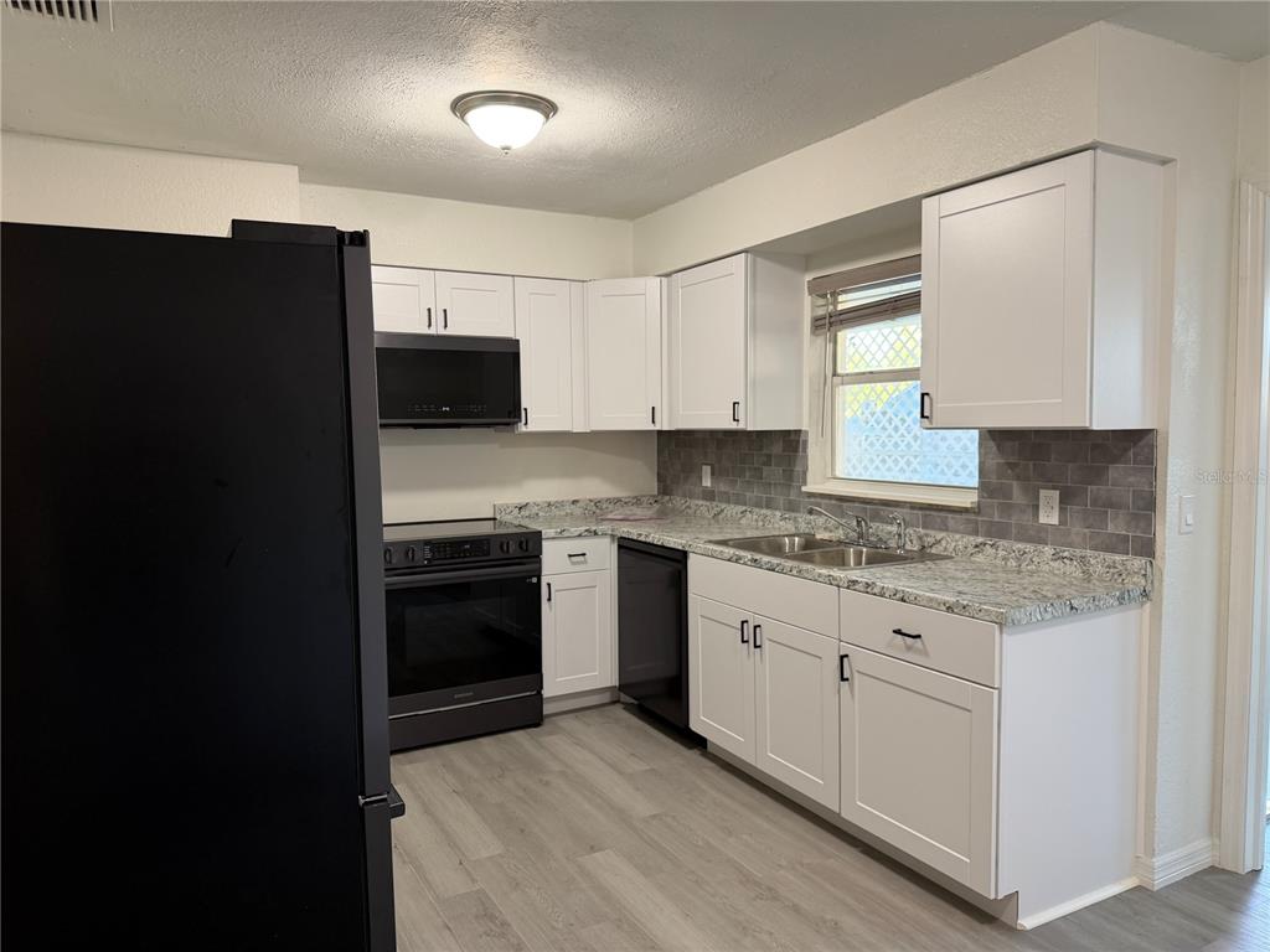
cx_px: 635
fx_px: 881
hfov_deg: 71.6
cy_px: 476
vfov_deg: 56.8
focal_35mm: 24
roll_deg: +0.7
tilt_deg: -4.1
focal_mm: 6.76
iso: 200
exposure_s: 1/60
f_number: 1.78
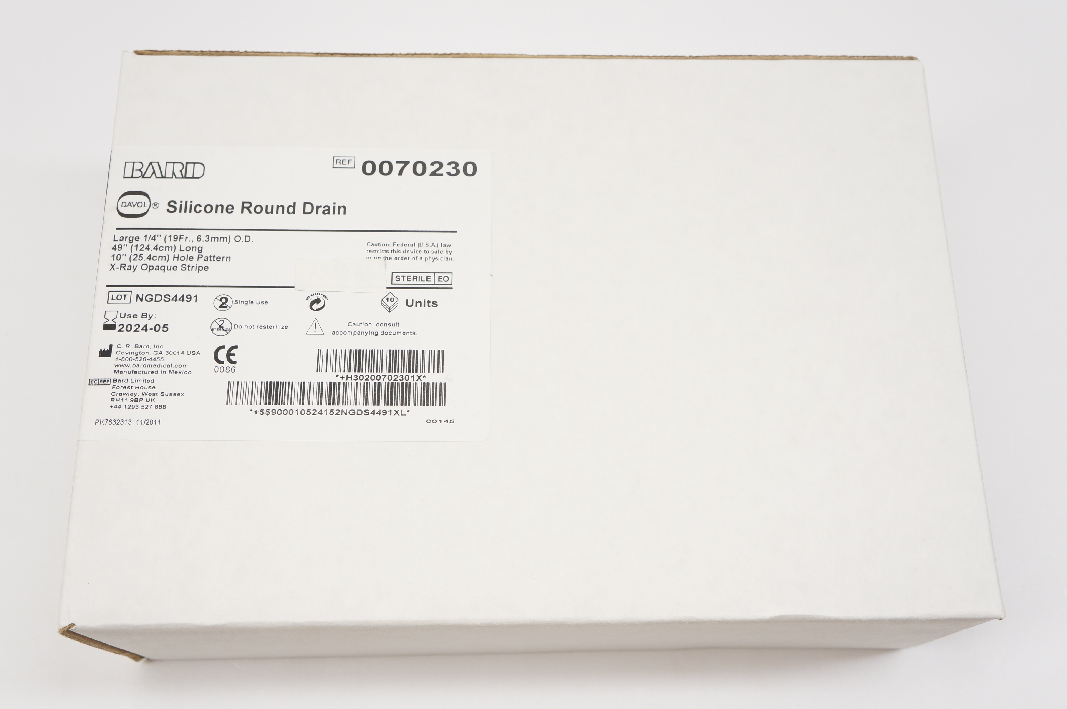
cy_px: 354
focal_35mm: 38
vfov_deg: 35.4
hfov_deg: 51.3
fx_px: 1110
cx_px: 534
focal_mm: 25
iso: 400
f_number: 5.6
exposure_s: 1/80
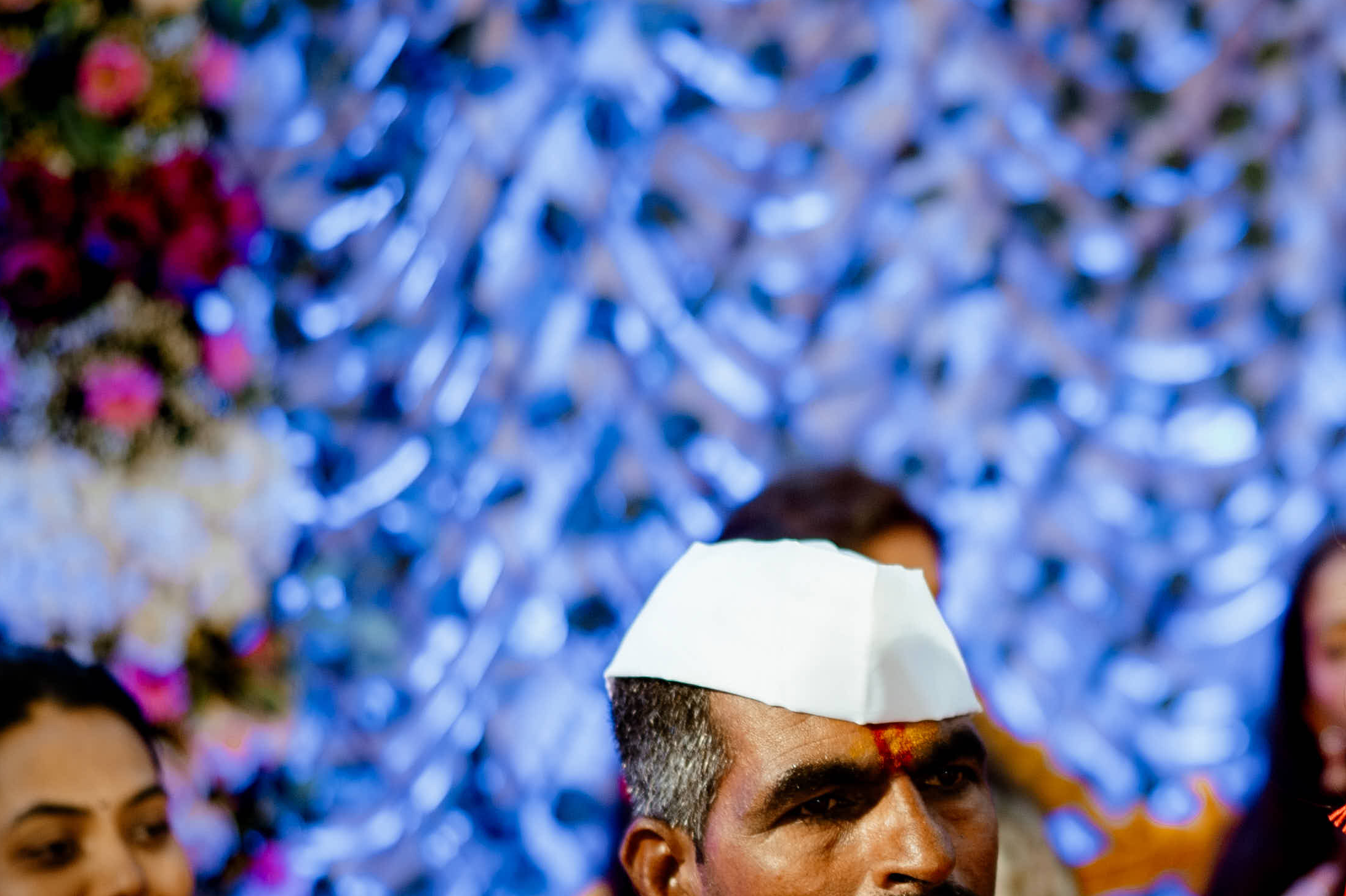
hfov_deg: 20.6
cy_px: 641
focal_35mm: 96
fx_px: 3589
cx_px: 1347
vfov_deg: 14.2
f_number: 1.4
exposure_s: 1/160
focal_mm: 35
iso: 160
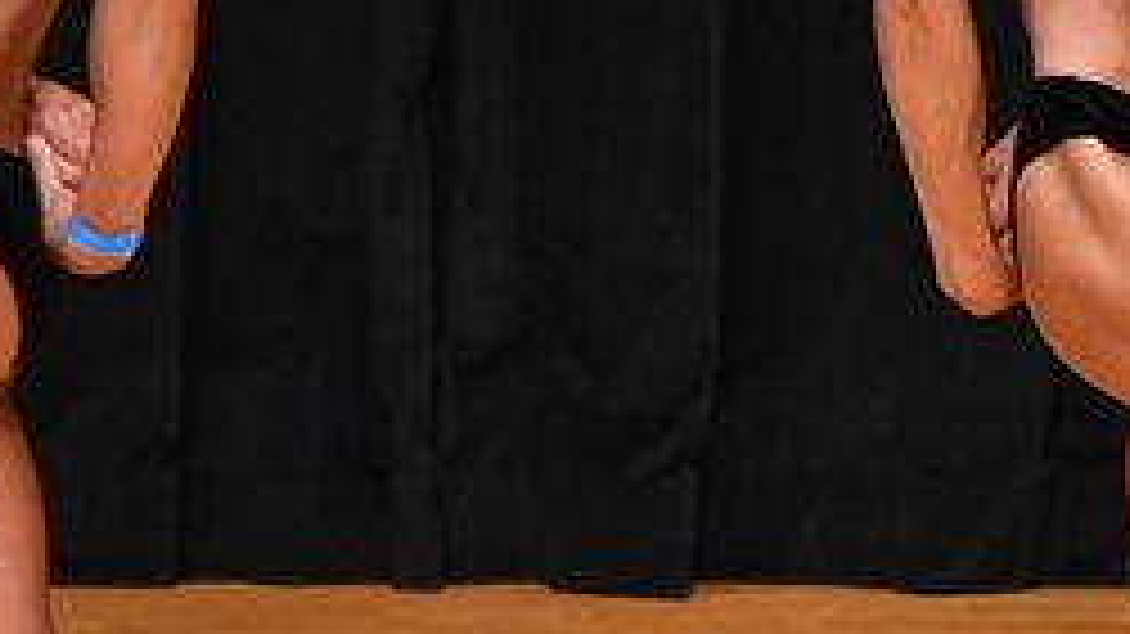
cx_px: 1317
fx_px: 29085
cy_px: 108
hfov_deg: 2.2
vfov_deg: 1.3
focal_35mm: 971
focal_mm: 200
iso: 4000
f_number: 5.6
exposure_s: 1/400
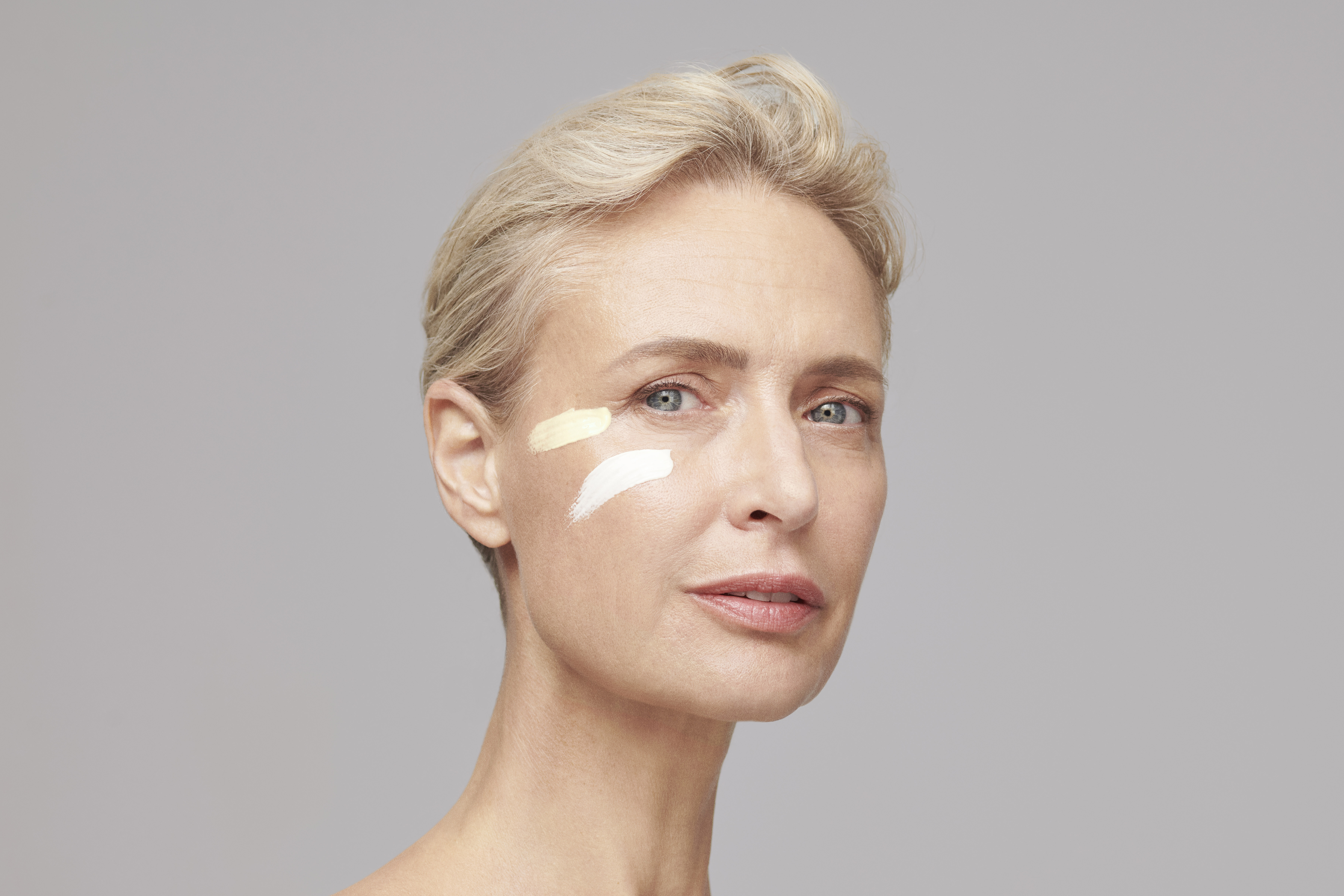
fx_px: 4330
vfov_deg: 11.8
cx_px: 647
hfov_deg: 17.6
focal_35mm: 116
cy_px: 502
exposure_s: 1/250
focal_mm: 100
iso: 400
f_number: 7.1
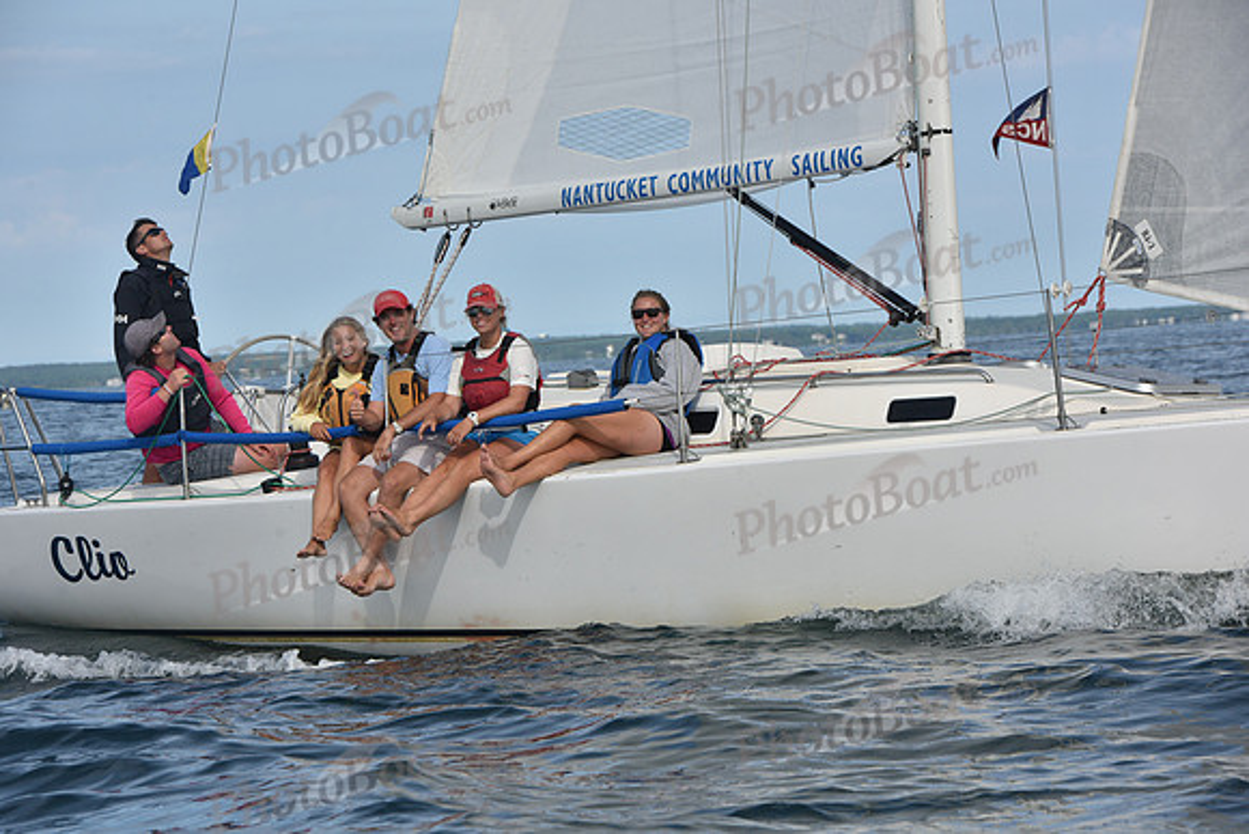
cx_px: 624
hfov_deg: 12.8
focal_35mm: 160
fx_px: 5552
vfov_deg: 8.6
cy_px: 417
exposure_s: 1/1000
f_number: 9
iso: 320
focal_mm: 160
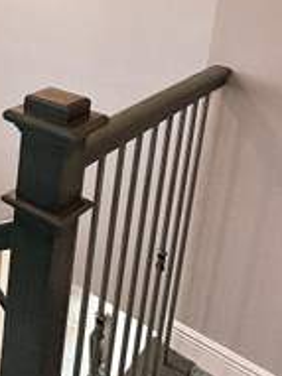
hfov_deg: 23.7
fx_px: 511
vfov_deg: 36.8
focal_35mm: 47
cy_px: 12
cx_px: -154
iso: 160
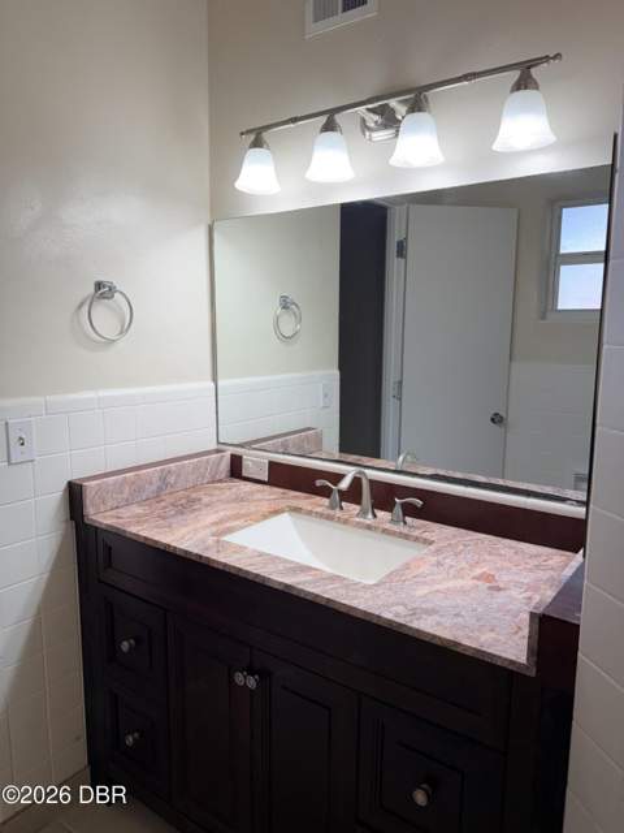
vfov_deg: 71.6
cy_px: 416
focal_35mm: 24
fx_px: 577
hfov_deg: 56.8
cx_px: 312
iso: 64
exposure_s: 1/231
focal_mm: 6.76
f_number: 1.78
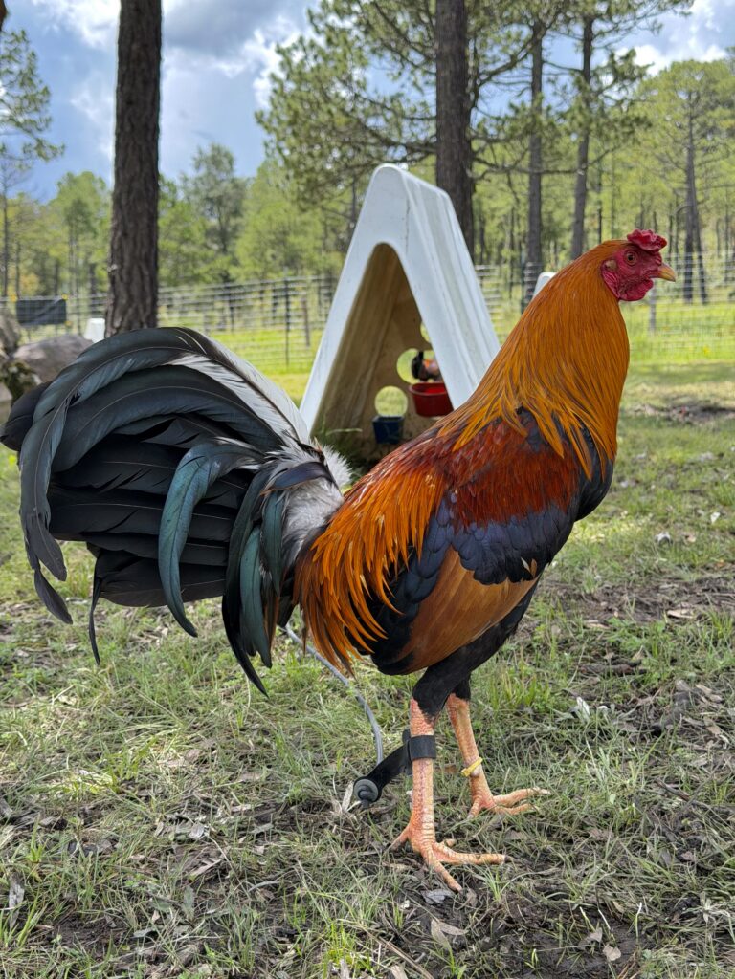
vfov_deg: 39.7
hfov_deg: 30.3
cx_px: 368
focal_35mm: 48
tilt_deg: -4.5
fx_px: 1359
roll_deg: +0.1
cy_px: 490
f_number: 1.78
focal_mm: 6.76
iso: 80
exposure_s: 1/1242
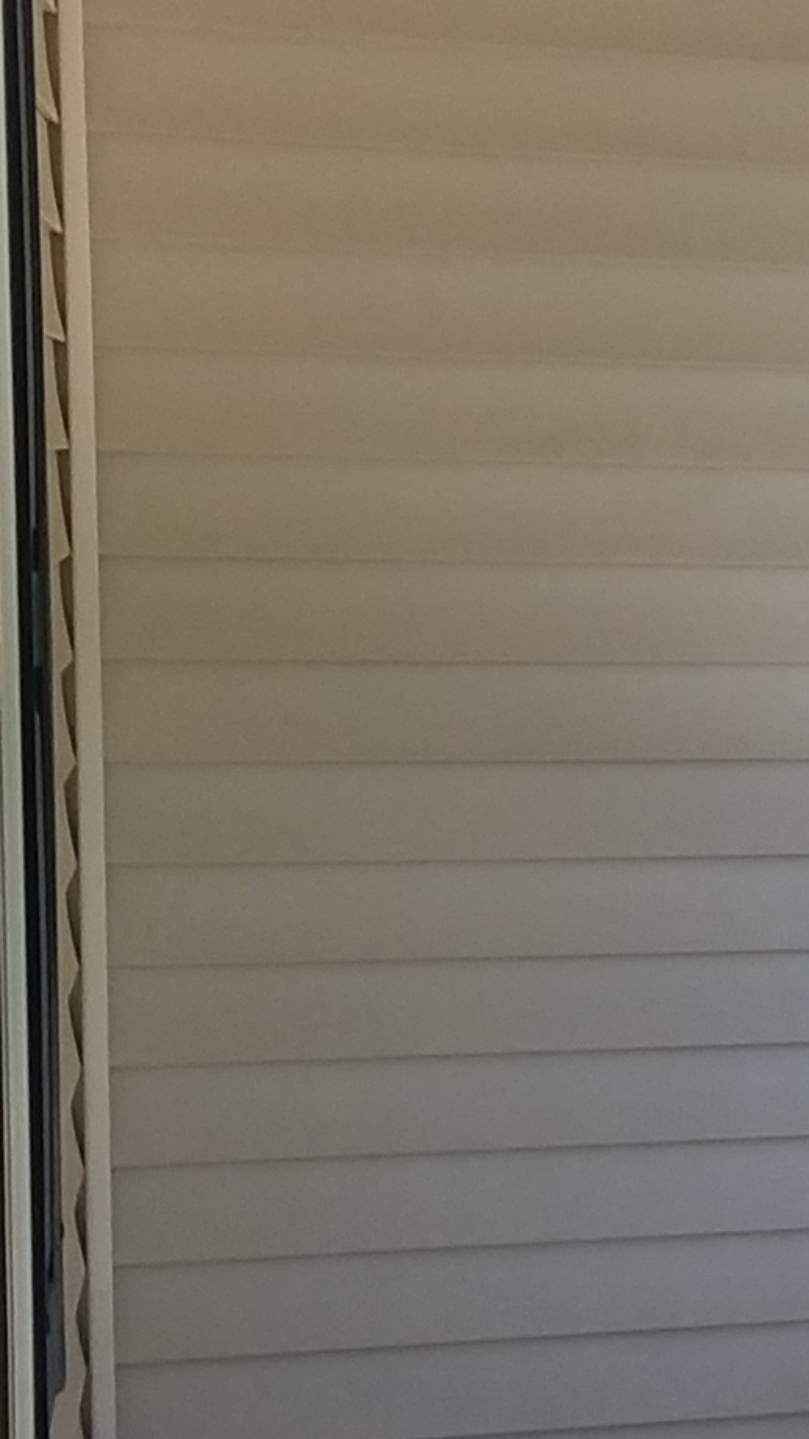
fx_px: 3013
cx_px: 1110
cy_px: 825
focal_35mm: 79
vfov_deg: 26.8
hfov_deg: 14.5
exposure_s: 1/179
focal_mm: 2.47
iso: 40
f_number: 1.9
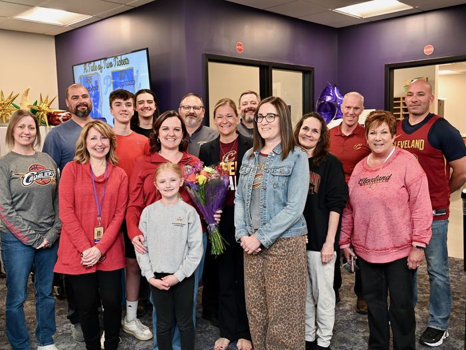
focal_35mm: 35
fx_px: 465
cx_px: 218
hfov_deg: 53.2
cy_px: 177
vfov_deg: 41.2
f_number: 4.8
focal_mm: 31.5
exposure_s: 1/30
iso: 500
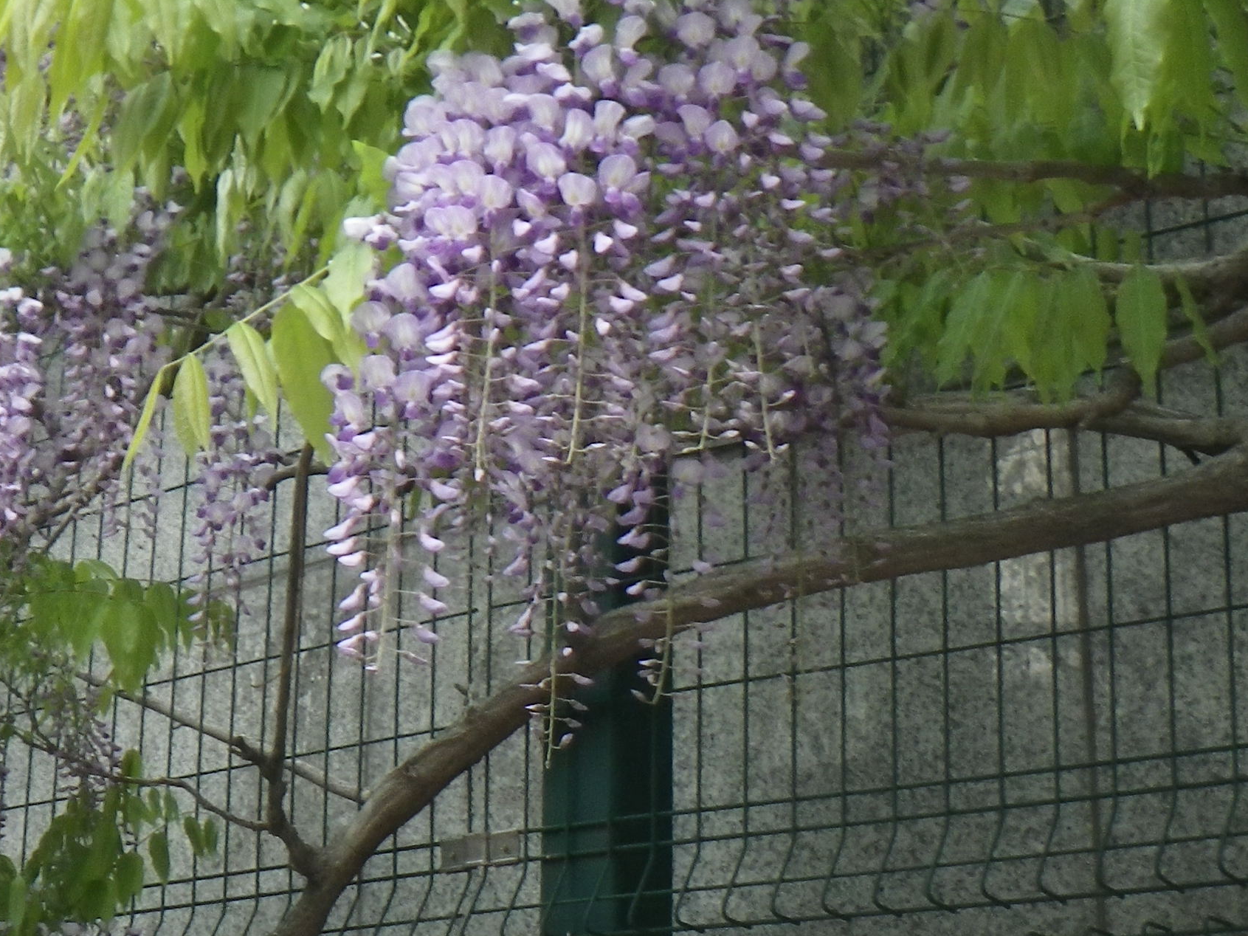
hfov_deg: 26.3
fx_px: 2560
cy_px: 452
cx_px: 75
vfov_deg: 20.7
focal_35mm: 71
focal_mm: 5
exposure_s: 1/50
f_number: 3.5
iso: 160
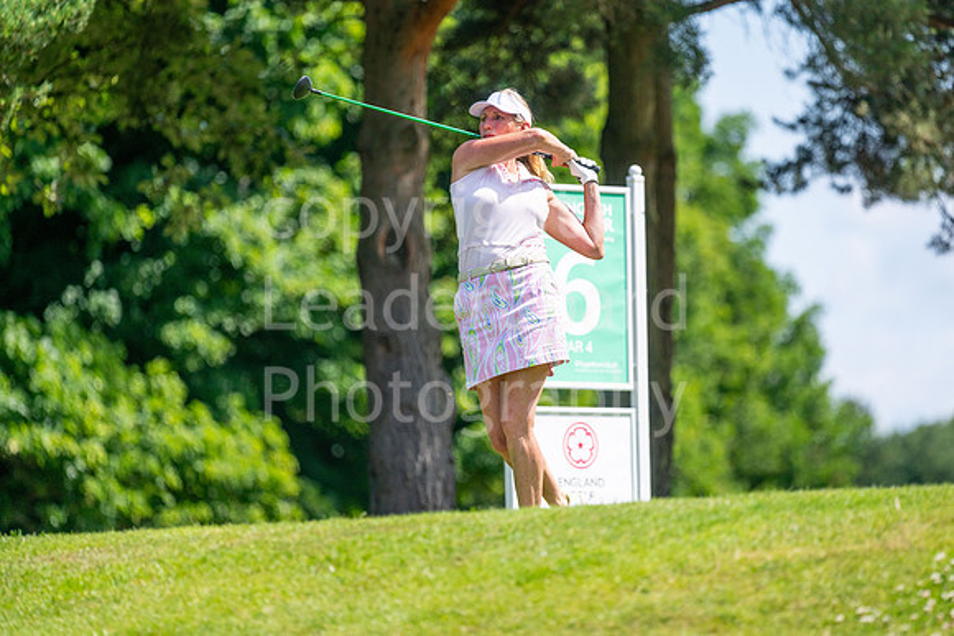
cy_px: 318
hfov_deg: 6.9
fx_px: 7951
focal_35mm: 300
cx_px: 477
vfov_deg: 4.6
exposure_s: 1/3200
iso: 320
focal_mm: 300
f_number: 4.5
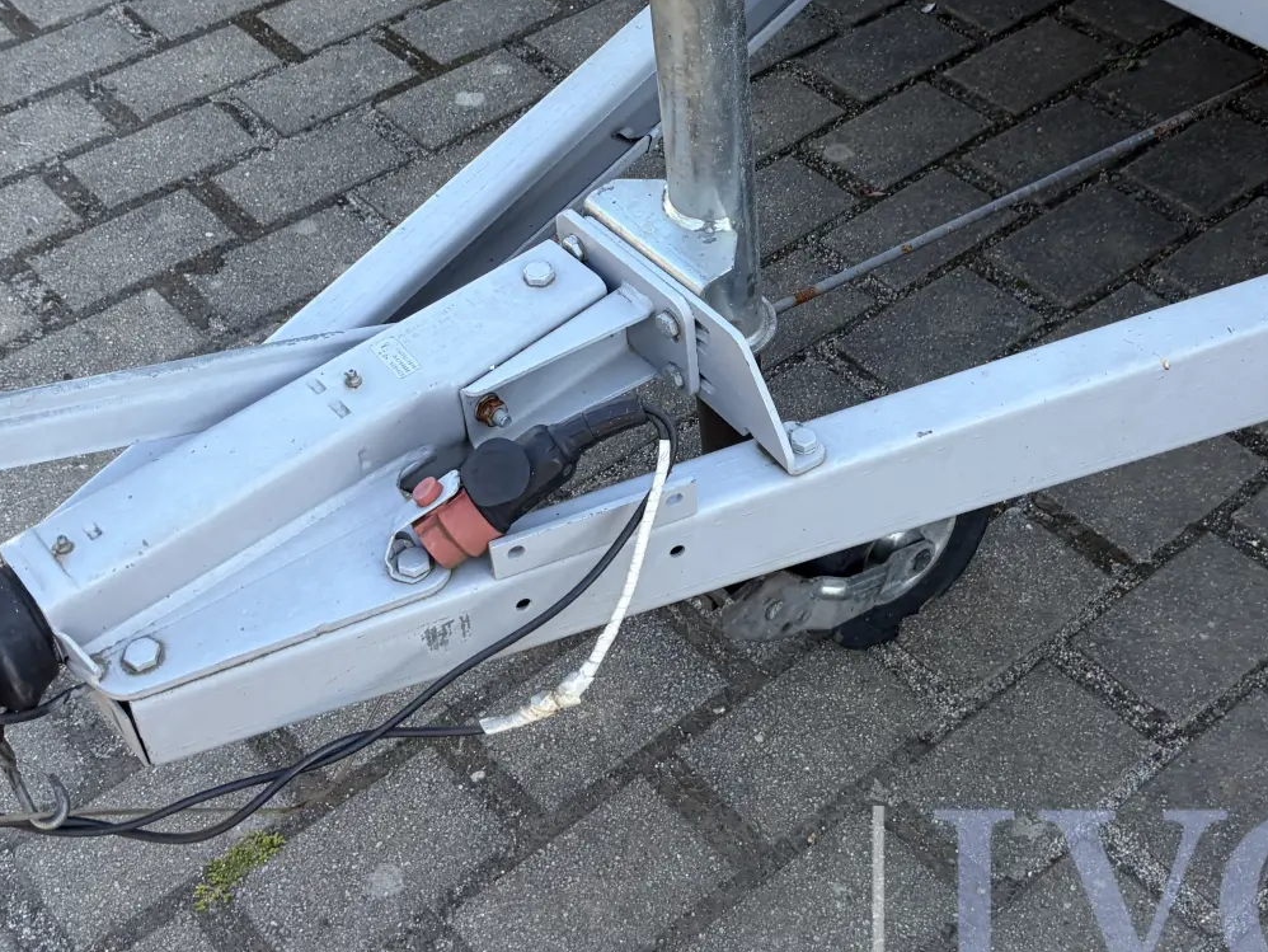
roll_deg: +4.9
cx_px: 671
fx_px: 1832
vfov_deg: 28.8
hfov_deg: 38.2
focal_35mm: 50
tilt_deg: -38.2
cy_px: 263
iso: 64
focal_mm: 5.96
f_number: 1.6
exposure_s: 1/462
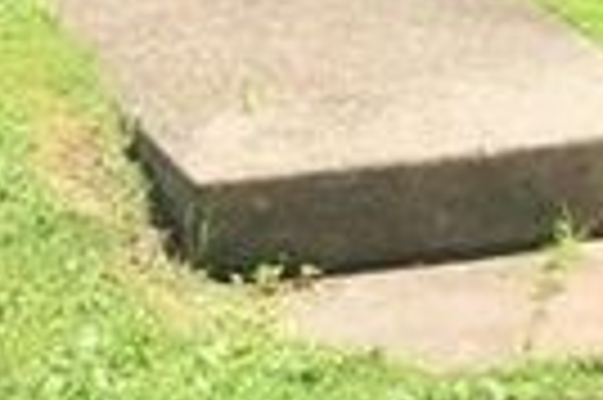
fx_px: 2509
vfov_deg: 7.4
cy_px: -996
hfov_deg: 13.7
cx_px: 288
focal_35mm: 150
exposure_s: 1/1236
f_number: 2.2
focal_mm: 4.15
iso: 32
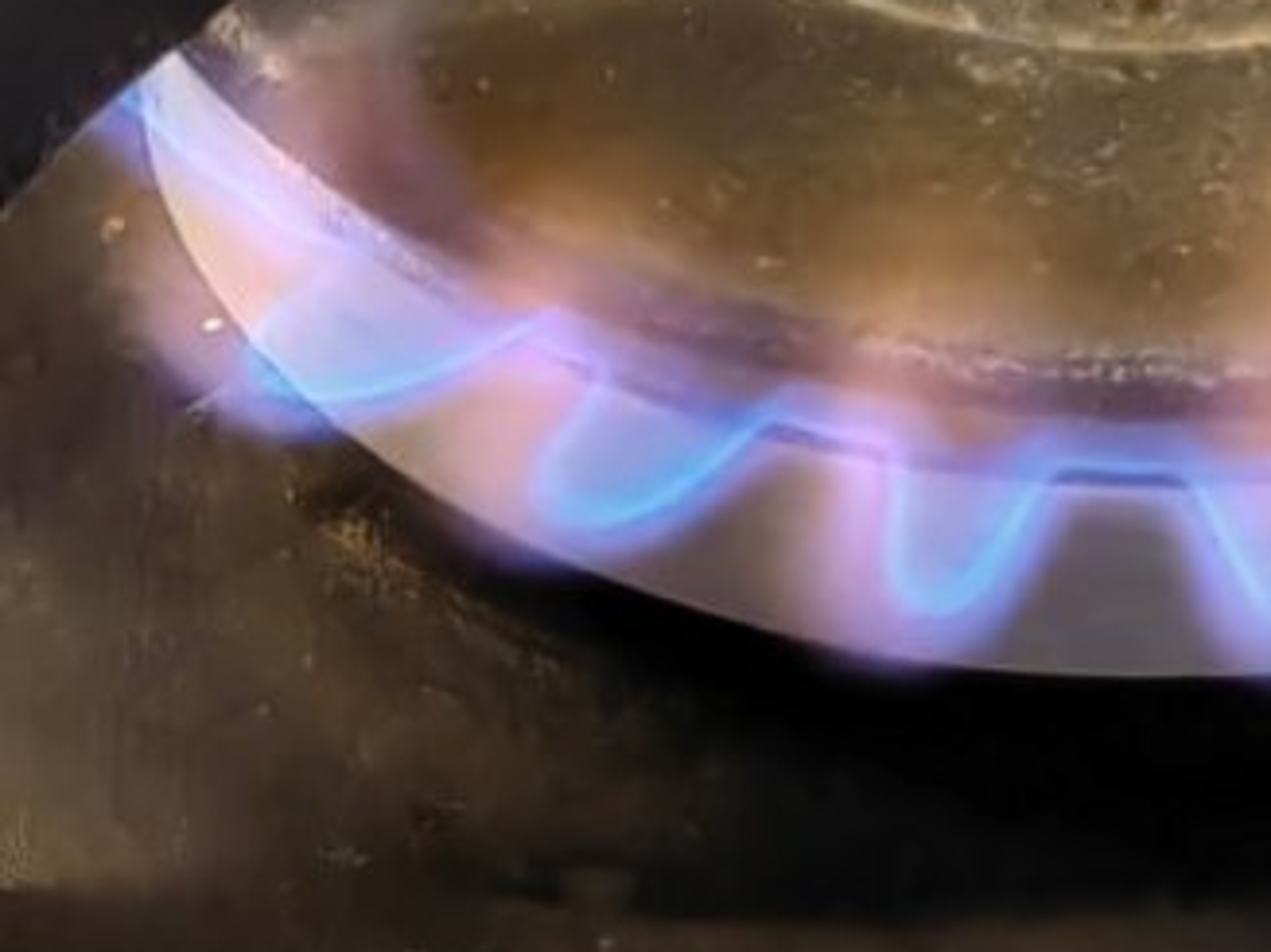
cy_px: -117
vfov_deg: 6.6
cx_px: 1119
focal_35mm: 223
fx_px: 8185
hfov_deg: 8.8
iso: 1000
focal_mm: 5.54
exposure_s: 1/50
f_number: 1.8
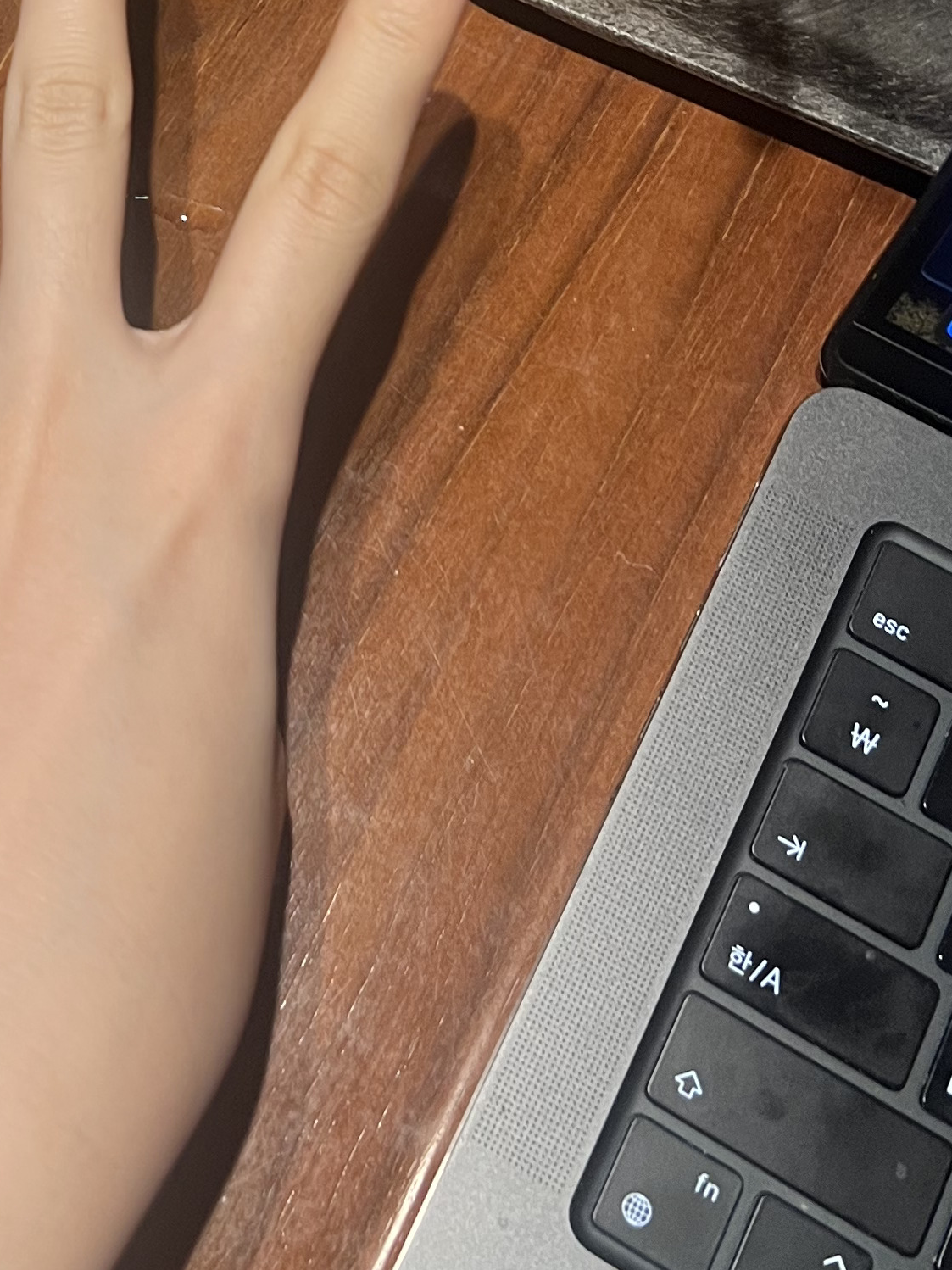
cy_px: -150
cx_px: -60
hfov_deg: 20.2
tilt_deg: -64.7
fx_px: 2568
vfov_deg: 25.6
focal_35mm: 70
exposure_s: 1/60
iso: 80
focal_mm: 5.7
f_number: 1.5
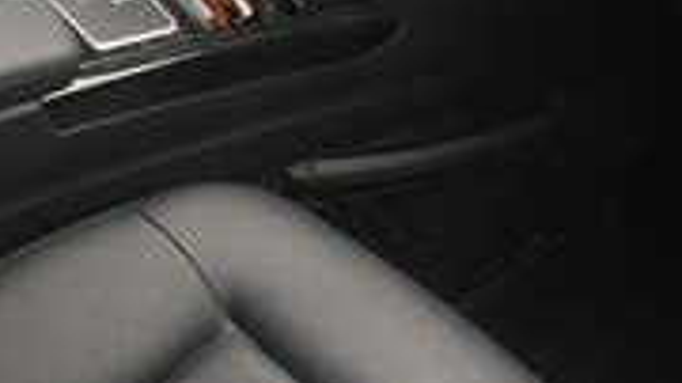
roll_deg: -12.5
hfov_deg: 24.1
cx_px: 148
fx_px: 1572
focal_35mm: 87
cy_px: -106
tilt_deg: -29.7
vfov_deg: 13.4
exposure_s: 1/33
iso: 50
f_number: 2.2
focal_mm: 4.15
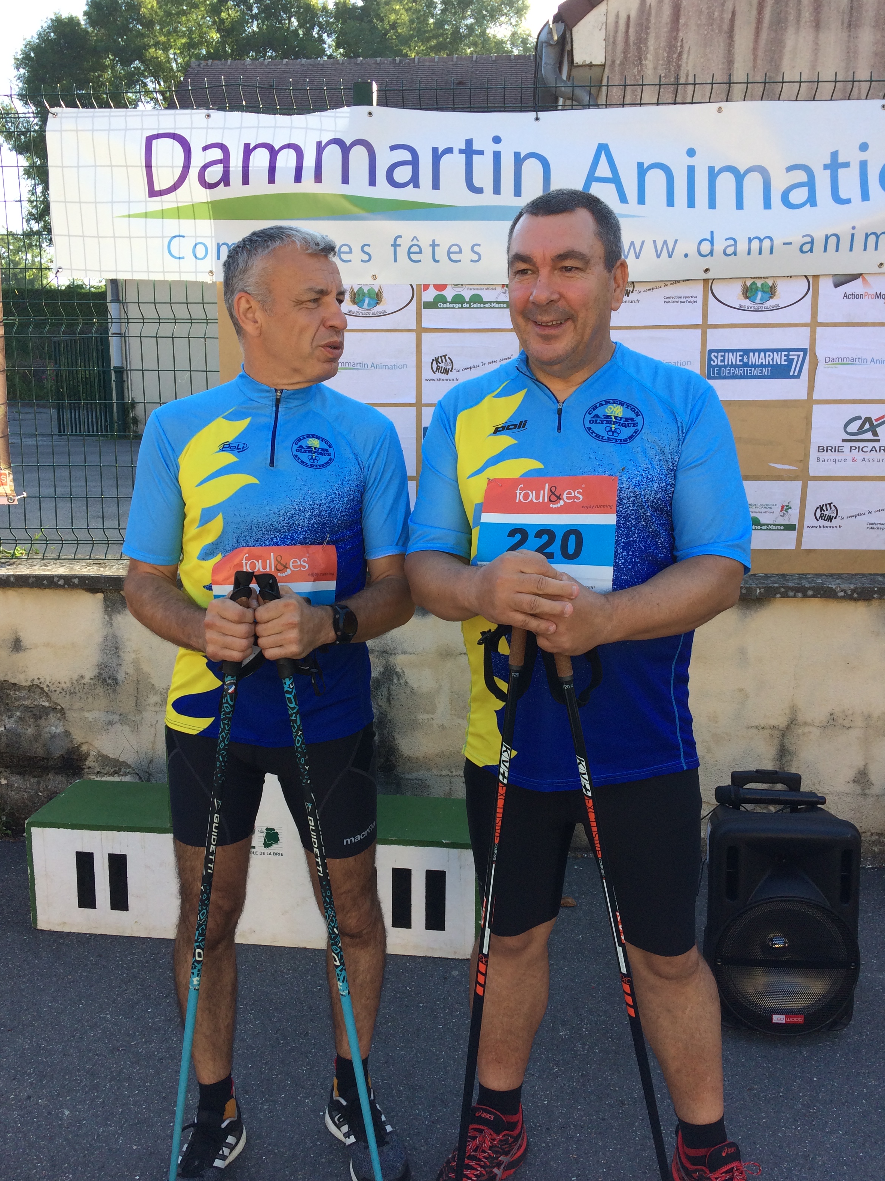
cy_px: 575
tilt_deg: -7.5
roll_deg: +1.9
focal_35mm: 30
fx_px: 1023
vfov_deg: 60.0
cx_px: 429
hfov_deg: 46.8
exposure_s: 1/391
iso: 32
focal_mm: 4.15
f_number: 2.2
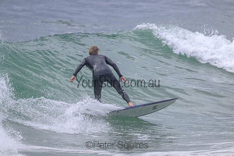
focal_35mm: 800
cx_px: 117
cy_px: 78
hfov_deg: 2.6
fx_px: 5201
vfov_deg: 1.7
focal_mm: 800
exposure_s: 1/1600
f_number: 11
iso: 2800
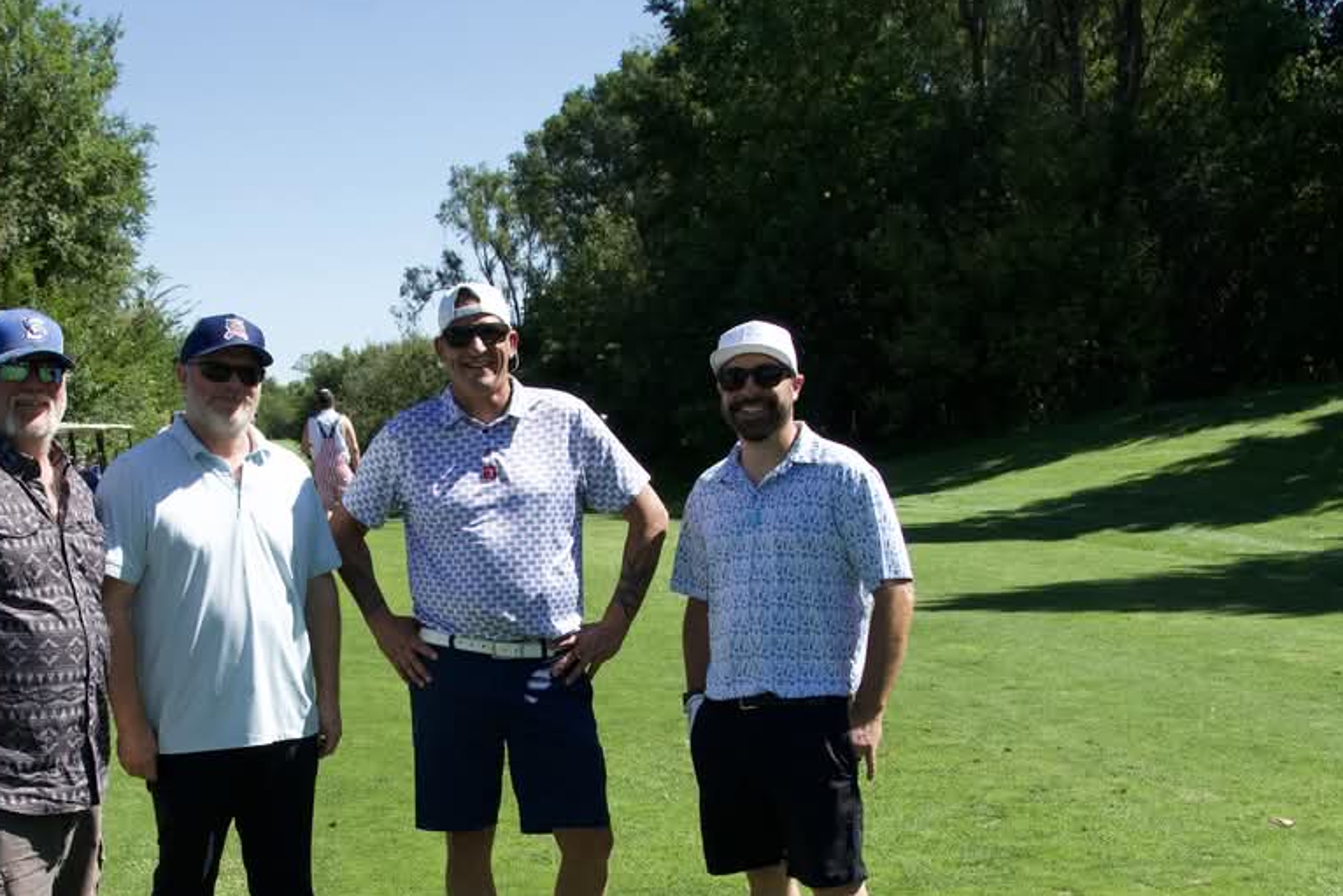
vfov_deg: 28.3
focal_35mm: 47
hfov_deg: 41.0
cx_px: 384
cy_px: 663
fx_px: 1754
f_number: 5.6
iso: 1250
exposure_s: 1/4000
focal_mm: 20
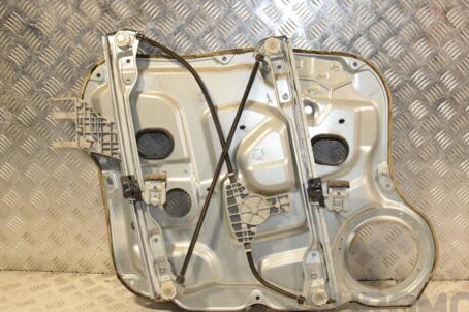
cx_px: 291
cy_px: 170
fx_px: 542
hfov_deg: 46.4
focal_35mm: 42
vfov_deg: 32.1
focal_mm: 21
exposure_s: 1/200
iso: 800
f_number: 6.3
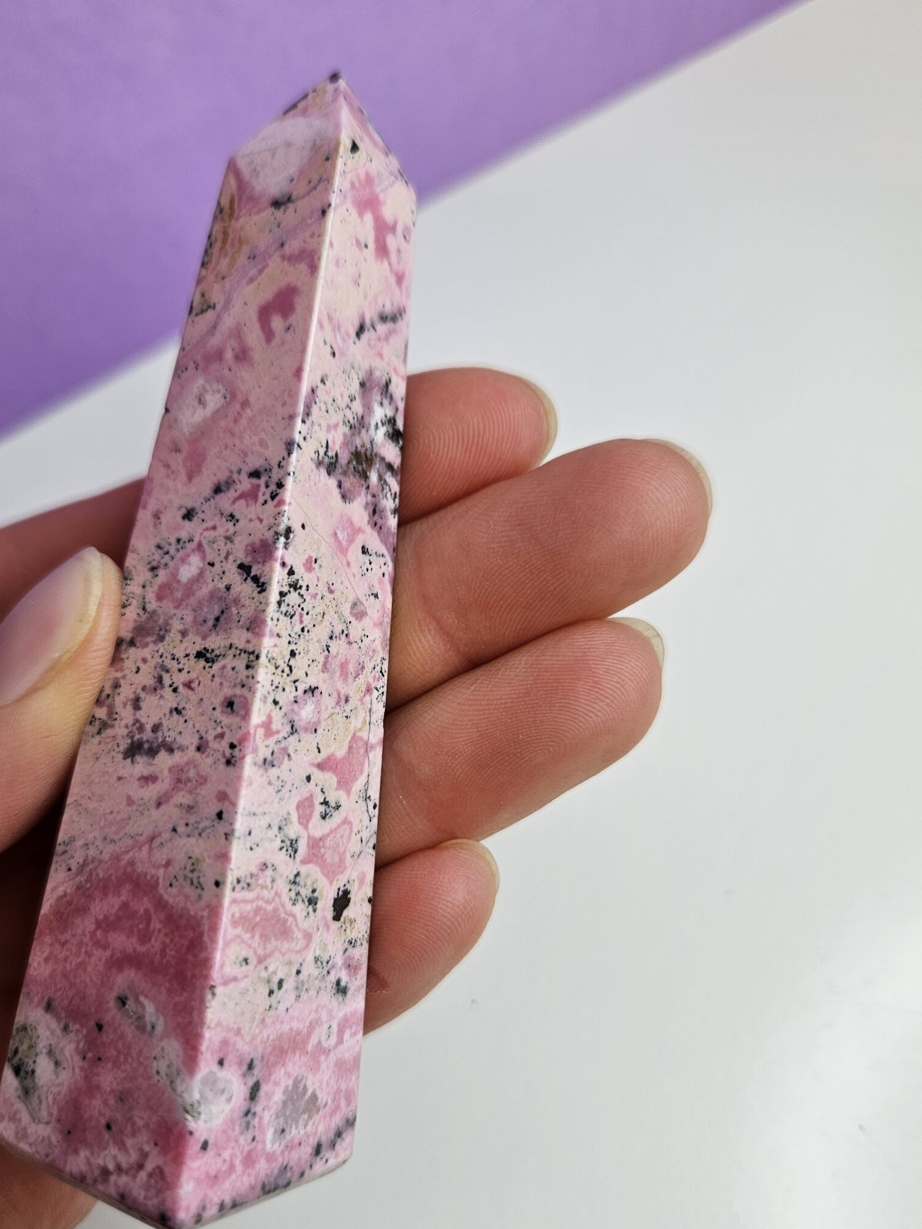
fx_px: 1030
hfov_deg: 48.1
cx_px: 389
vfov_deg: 61.5
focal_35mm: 29
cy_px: 682
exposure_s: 1/180
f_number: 1.8
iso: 32
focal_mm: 5.4
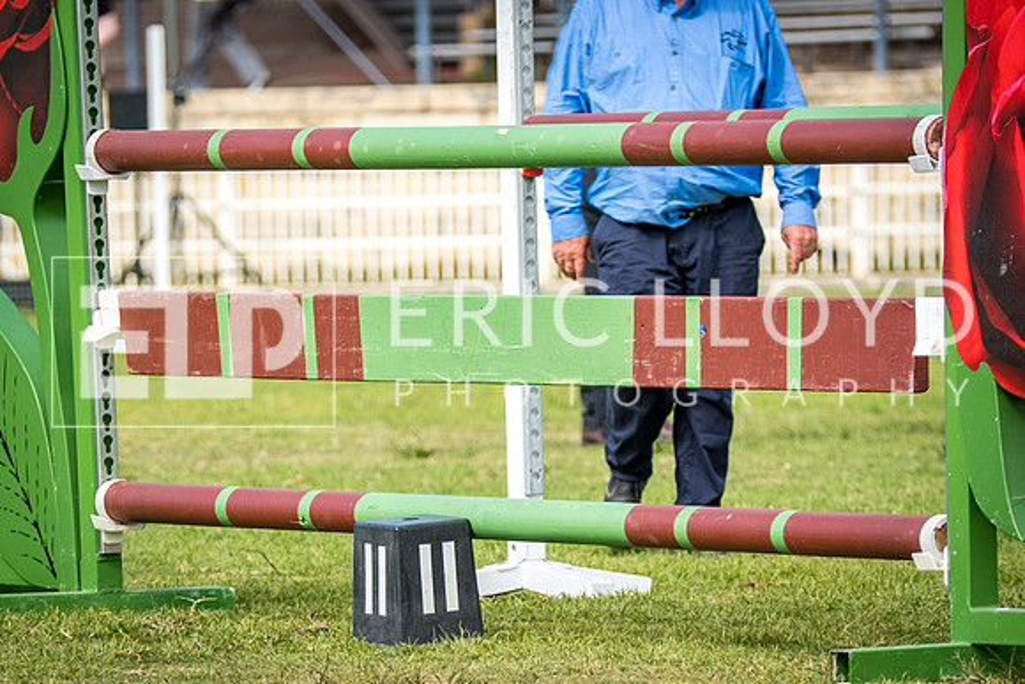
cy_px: 576
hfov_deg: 5.5
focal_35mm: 378
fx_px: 10759
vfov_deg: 3.6
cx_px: 443
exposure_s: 1/1600
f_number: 3.6
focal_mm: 140
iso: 320
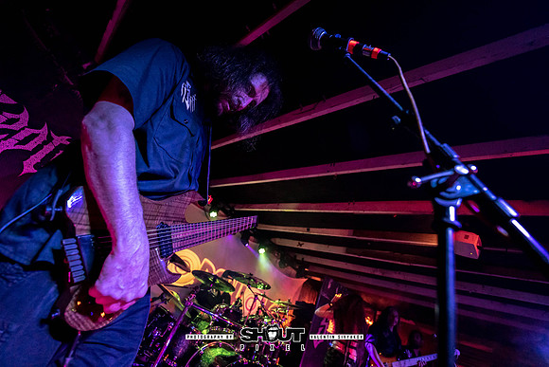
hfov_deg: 101.5
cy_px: 184
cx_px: 274
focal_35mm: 15
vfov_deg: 78.5
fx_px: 224
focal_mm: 14.7
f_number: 2.8
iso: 3200
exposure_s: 1/200
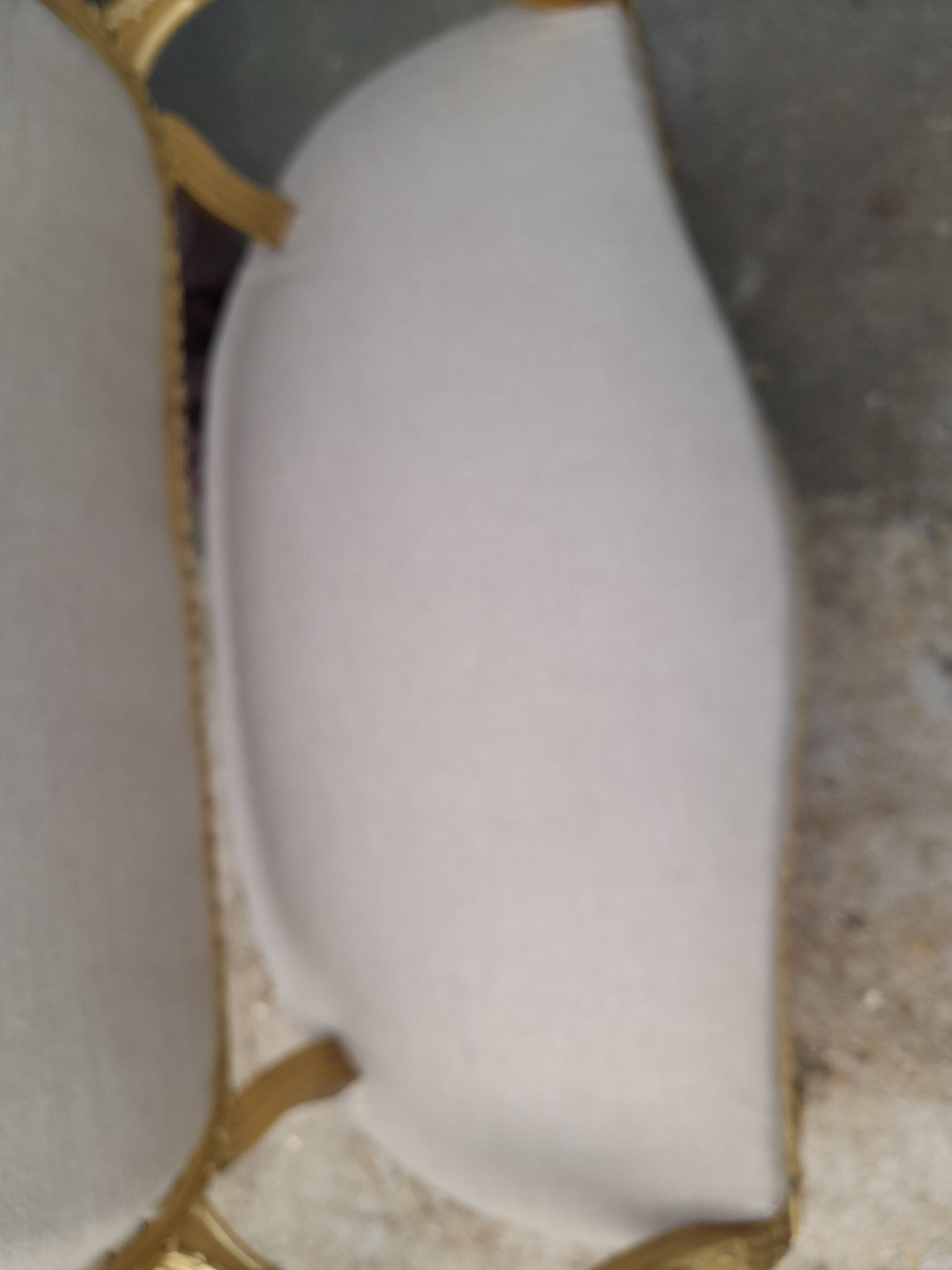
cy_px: 635
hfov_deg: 54.9
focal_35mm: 25
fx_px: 917
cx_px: 476
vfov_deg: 69.4
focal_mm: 4.6
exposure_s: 1/50
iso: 32
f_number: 2
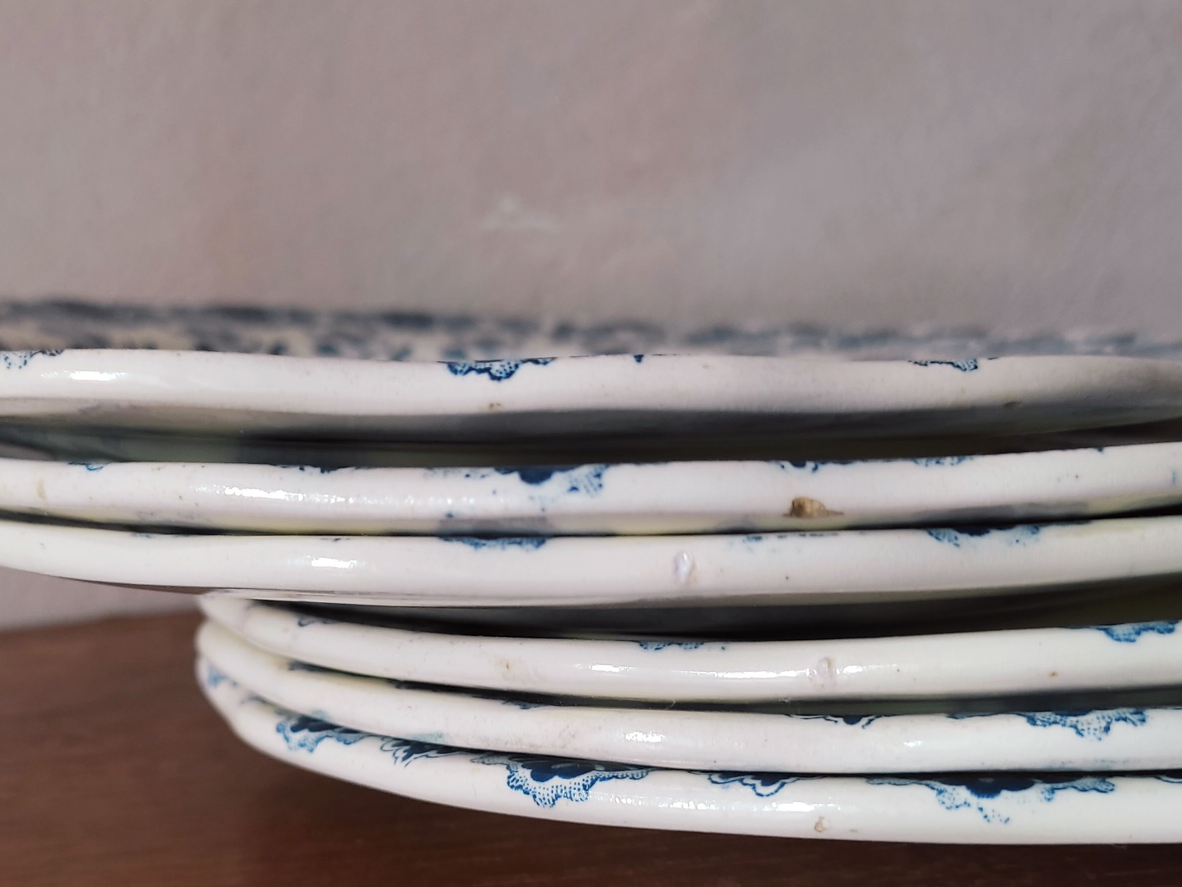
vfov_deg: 32.6
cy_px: 602
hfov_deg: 42.9
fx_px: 1502
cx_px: 531
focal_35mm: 44
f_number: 1.79
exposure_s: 1/33
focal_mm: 4.74
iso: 271
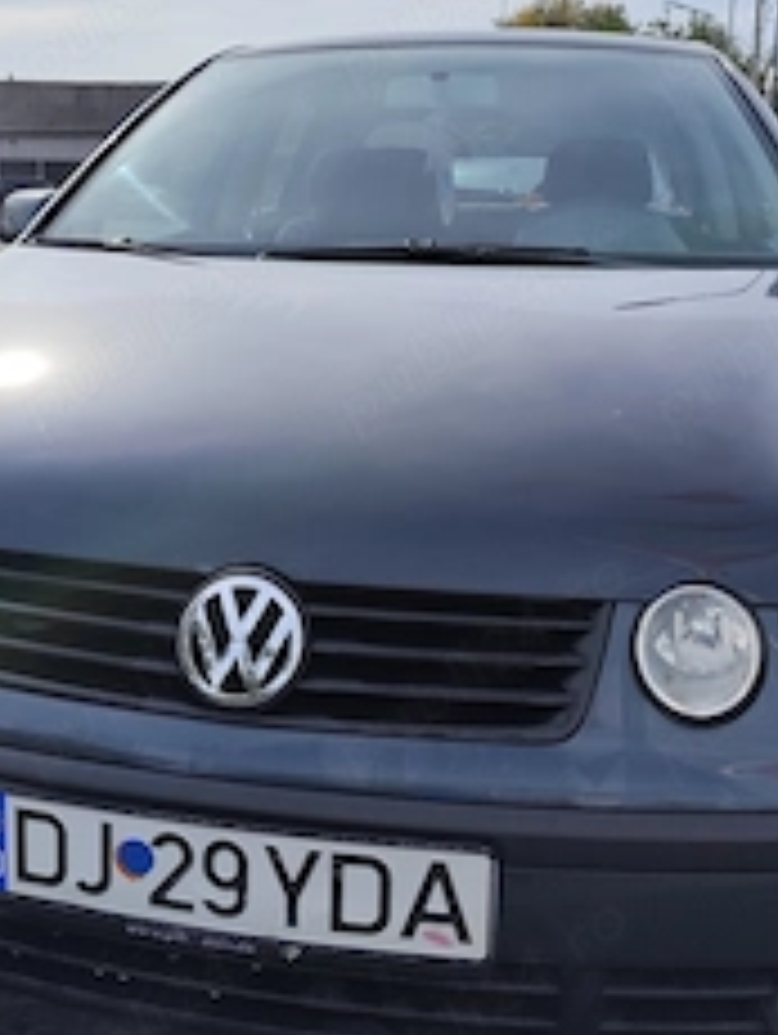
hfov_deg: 35.9
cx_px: 324
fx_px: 1196
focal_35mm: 40
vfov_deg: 46.4
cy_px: 396
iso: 50
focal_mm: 6.19
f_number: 1.65
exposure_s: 1/1722
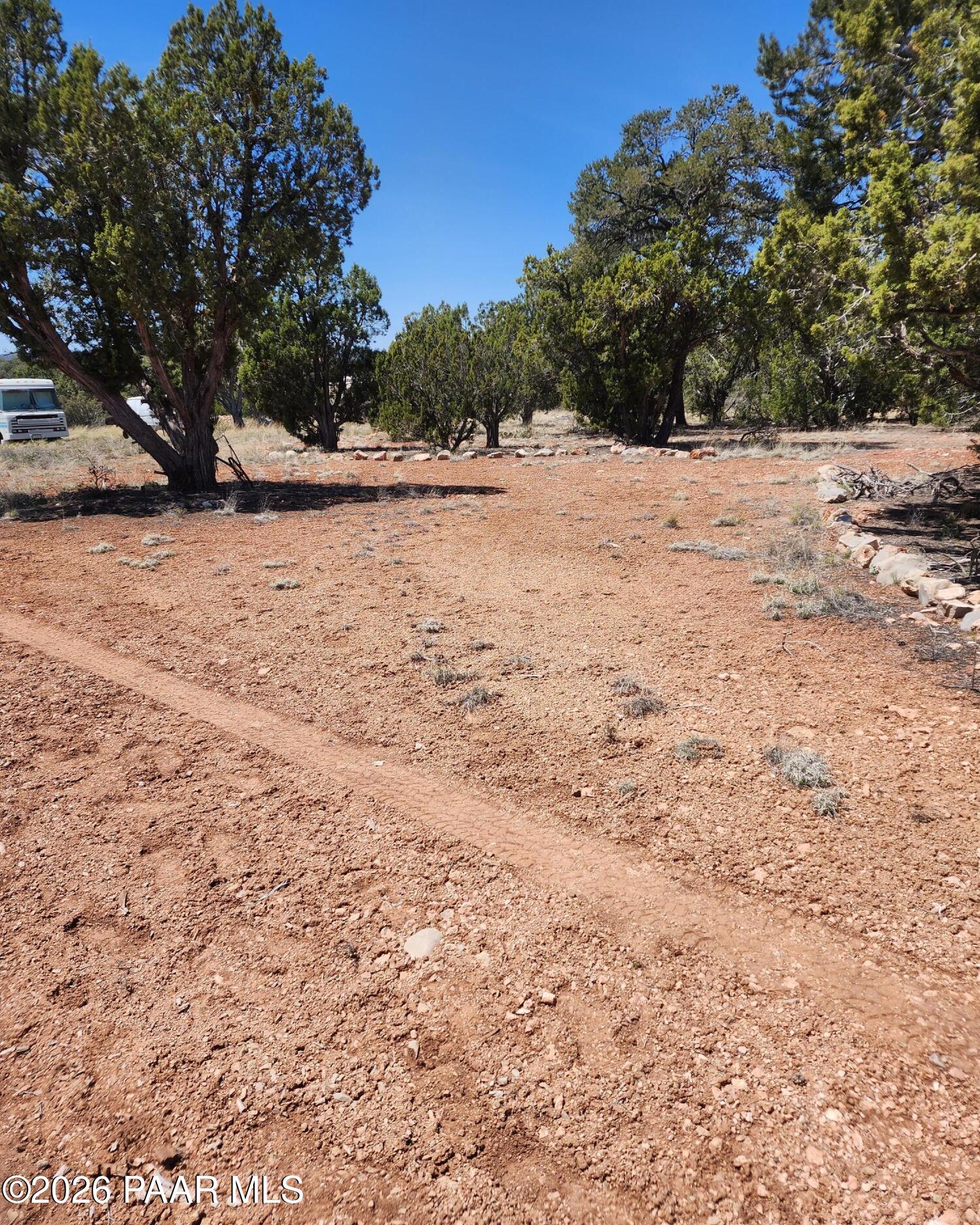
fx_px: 870
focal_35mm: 24
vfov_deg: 70.3
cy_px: 595
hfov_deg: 58.8
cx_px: 490
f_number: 1.8
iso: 12
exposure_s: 1/1099
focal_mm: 6.4
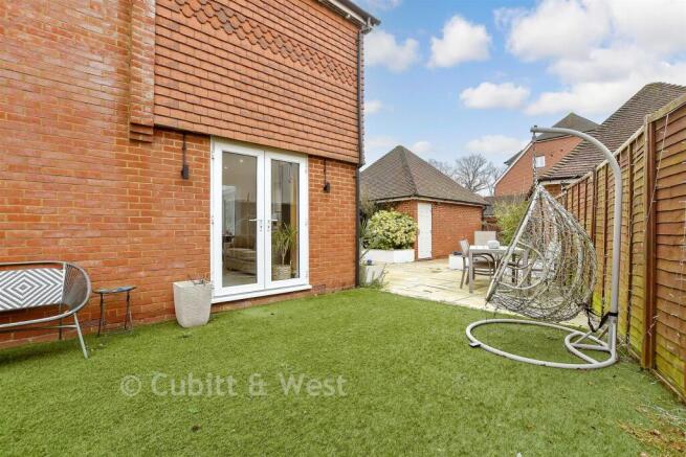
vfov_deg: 77.4
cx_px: 343
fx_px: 286
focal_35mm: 15
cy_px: 228
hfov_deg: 100.4
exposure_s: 1/40
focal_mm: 10
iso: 160
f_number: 8
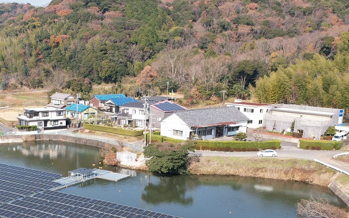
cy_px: 210
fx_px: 447
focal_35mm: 47
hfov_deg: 41.8
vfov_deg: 26.2
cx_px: 102
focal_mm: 8.38
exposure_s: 1/1250
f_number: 2.8
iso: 140
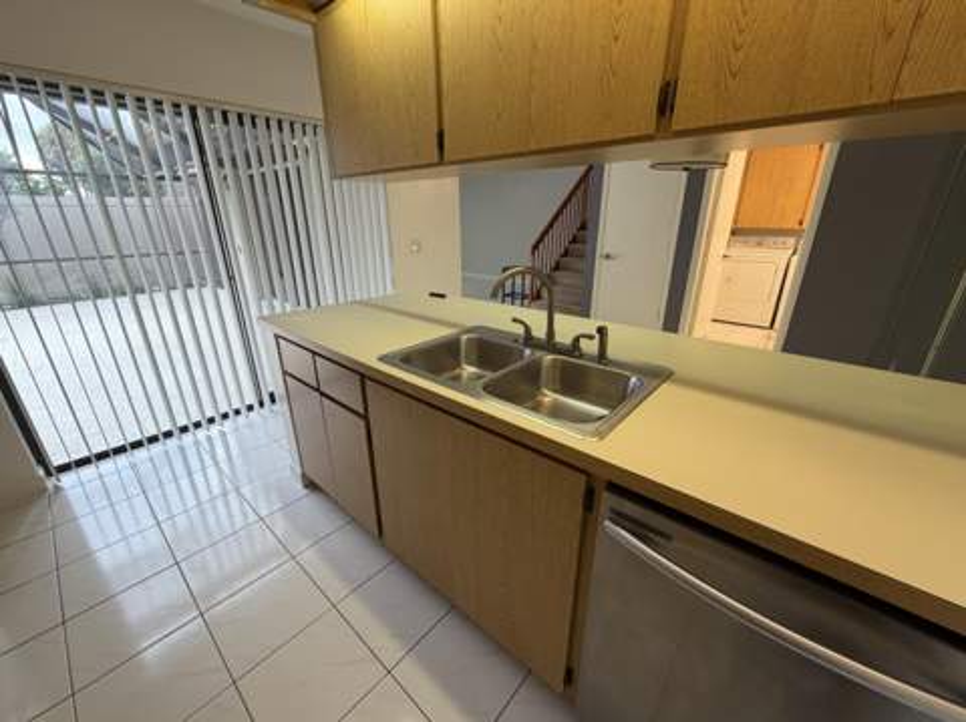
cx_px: 483
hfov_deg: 102.1
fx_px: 390
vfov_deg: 85.6
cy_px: 361
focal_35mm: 14
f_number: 2.2
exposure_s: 1/120
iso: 200
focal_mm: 2.22
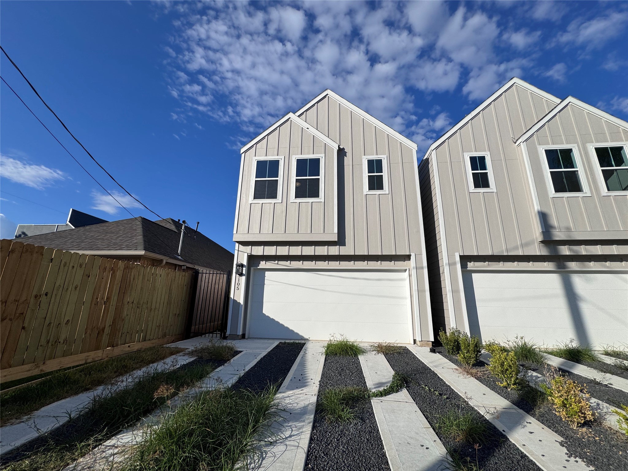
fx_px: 254
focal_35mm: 14
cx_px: 314
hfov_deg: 102.1
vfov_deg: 85.7
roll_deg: -1.4
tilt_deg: +12.7
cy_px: 236
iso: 40
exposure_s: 1/4132
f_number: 2.2
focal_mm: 2.22
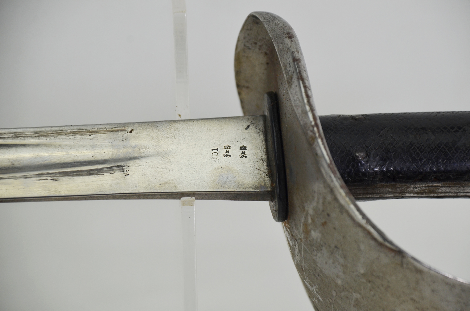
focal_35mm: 202
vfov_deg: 6.8
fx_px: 2638
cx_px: 235
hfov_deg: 10.2
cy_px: 156
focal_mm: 135
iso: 500
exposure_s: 1/250
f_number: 5.6
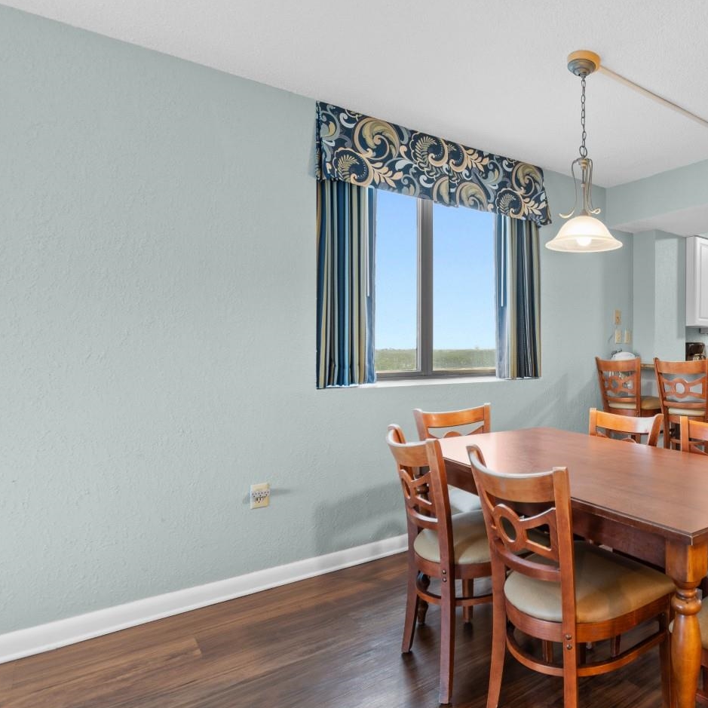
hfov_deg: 62.4
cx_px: 587
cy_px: 349
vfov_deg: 69.6
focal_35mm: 22
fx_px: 509
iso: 100
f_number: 4.5
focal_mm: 10
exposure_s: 1/2
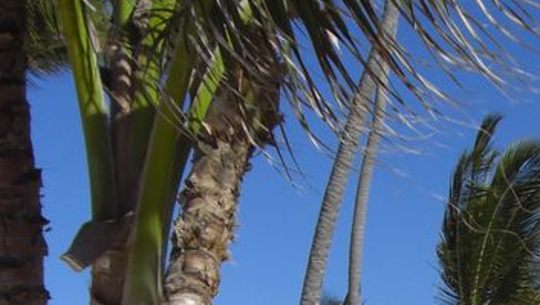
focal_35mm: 120
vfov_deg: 9.8
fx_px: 1719
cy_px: 480
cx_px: 613
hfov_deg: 17.2
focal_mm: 6.2
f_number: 8
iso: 64
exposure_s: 1/200
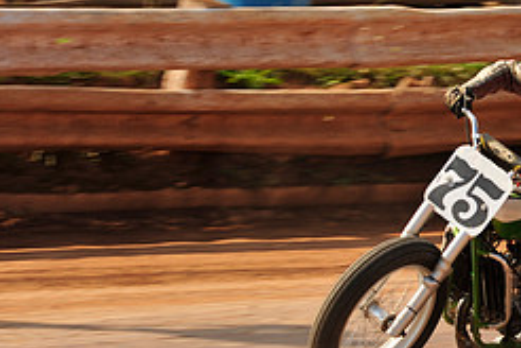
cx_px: 563
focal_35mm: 472
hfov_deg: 4.4
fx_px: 6830
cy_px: 223
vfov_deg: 2.9
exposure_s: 1/400
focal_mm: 200
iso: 200
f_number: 9
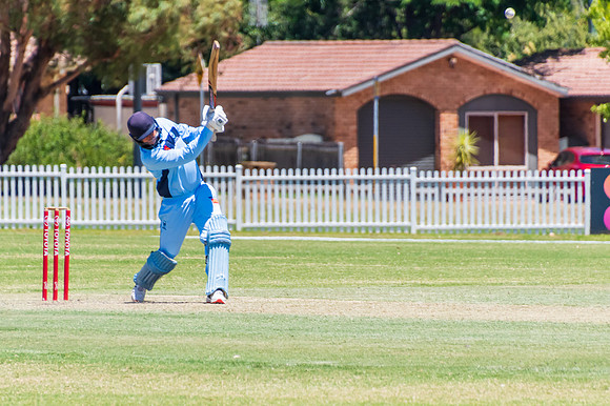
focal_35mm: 727
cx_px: 241
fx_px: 12308
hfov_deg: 2.8
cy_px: 246
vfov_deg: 1.9
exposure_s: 1/2000
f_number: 6.3
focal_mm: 400
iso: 400
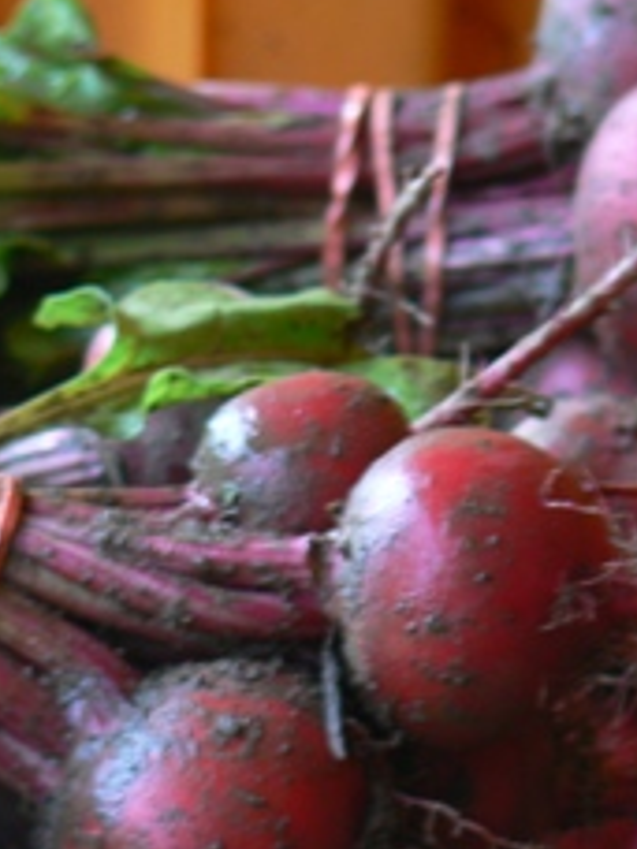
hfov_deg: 2.0
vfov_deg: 2.7
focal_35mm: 746
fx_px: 18304
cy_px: 529
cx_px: 305
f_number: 3.3
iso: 80
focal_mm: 63.3
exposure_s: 1/50
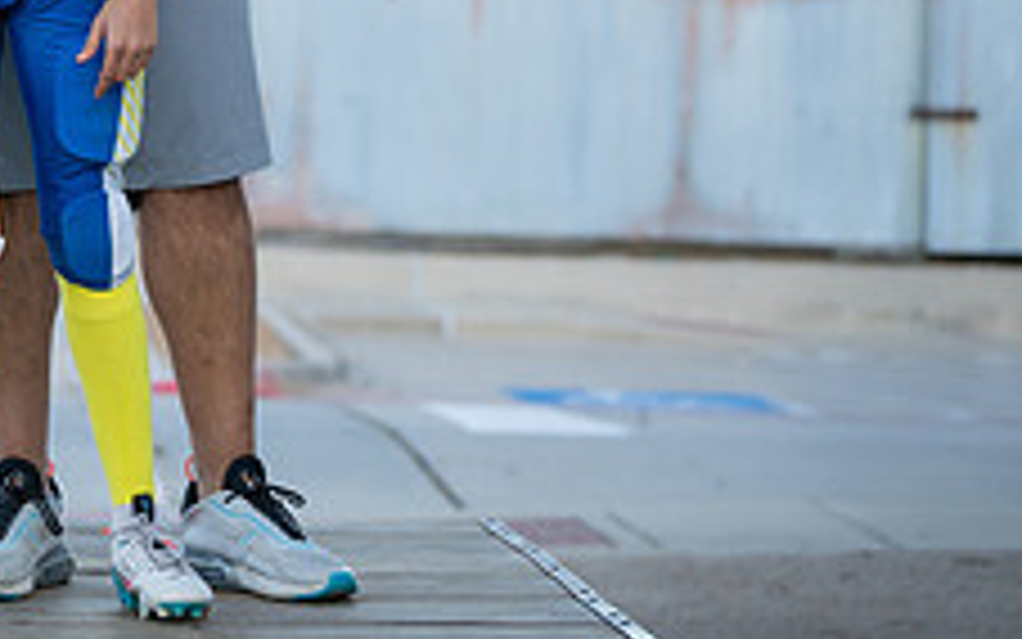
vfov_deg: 7.1
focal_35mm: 184
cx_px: 18
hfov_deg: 11.3
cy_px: -92
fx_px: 5126
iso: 250
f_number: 2.8
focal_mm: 70
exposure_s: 1/320
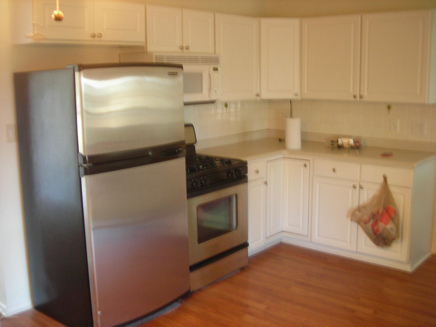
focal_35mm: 38
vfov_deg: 37.7
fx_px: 479
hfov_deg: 49.0
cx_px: 218
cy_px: 164
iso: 151
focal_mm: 6.3
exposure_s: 1/4
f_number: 3.2
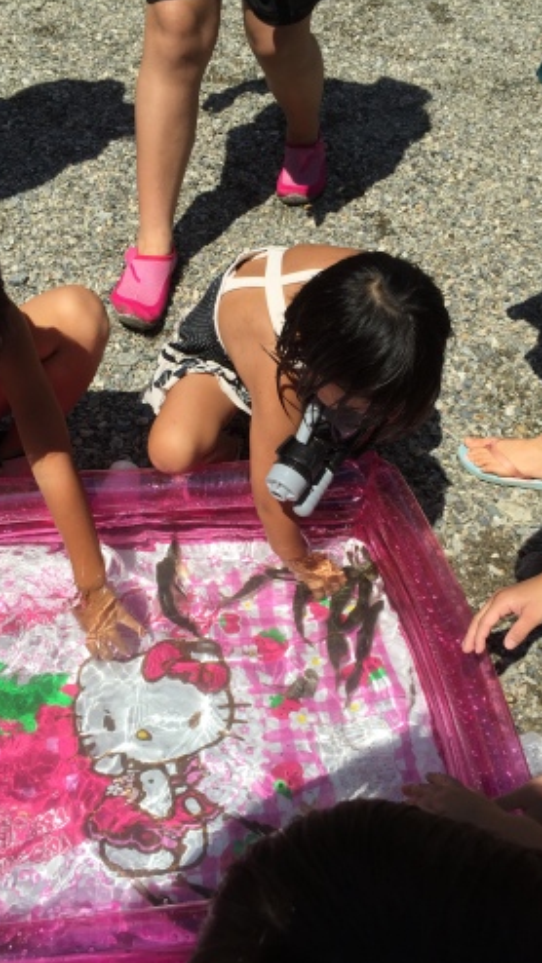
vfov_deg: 61.0
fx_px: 817
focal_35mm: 32
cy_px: 482
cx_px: 272
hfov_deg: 36.7
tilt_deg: -45.5
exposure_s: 1/3049
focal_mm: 4.15
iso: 32
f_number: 2.2
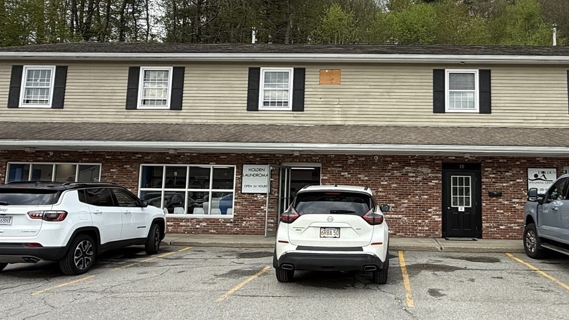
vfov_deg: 38.9
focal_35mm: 30
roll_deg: -0.9
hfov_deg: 62.6
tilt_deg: +8.4
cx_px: 383
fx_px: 453
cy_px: 147
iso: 50
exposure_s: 1/799
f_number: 2.2
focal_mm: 2.22
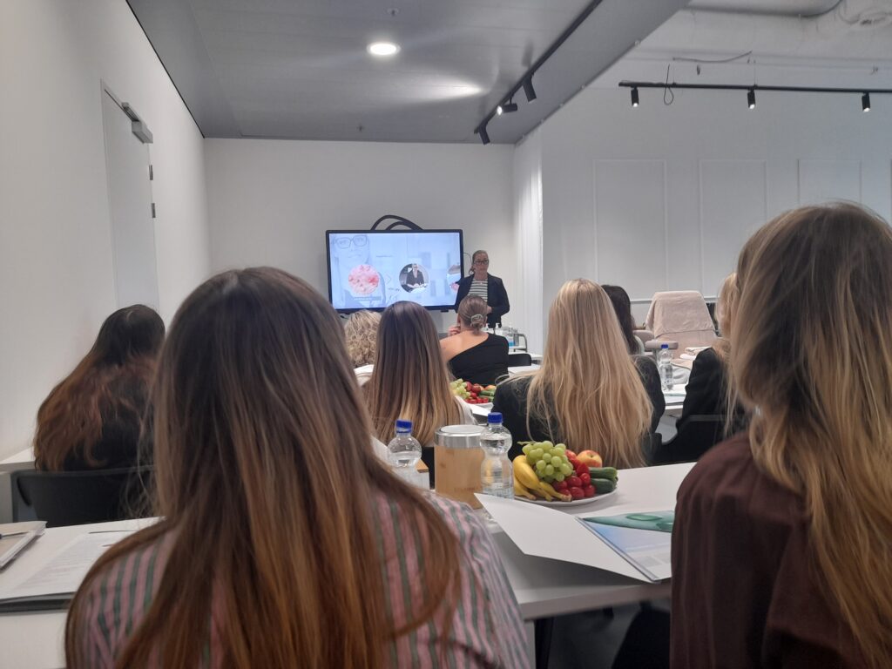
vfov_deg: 54.9
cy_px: 334
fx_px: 644
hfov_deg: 69.4
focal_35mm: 25
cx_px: 446
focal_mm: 4.6
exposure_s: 1/50
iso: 125
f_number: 2
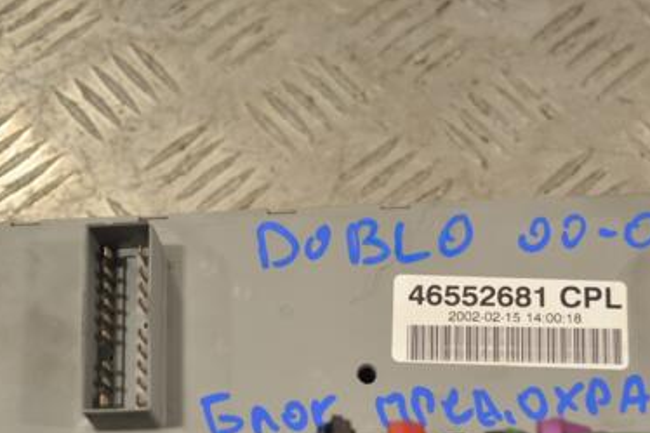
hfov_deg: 28.9
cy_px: 343
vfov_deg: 19.3
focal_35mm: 70
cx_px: 342
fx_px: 1260
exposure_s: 1/125
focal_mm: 29
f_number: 5.6
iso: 320
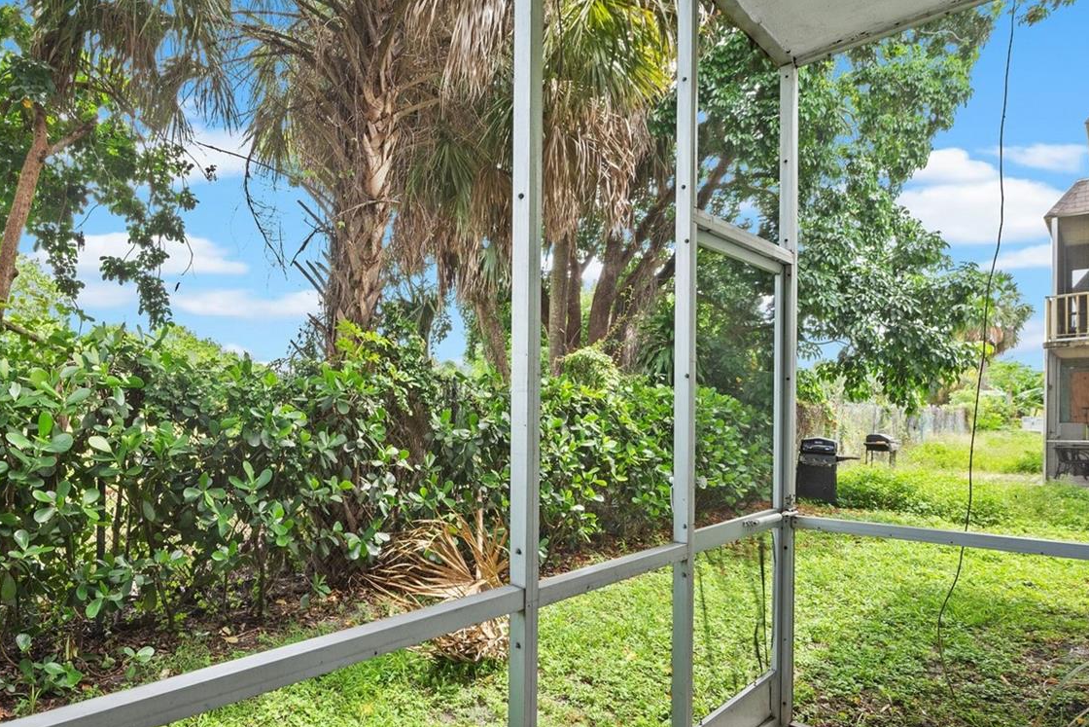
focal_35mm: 20
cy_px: 487
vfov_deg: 60.4
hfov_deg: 82.4
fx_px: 605
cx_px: 409
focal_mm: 14
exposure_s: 1/100
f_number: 8
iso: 200
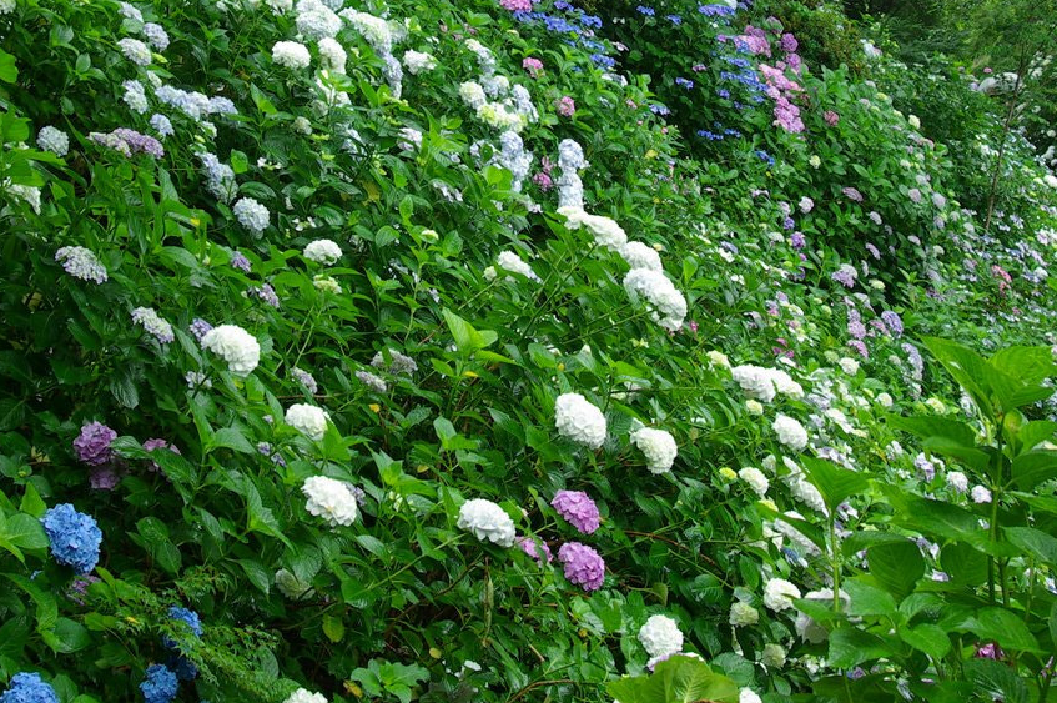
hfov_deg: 29.7
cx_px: 494
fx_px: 1995
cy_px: 91
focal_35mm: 68
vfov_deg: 19.7
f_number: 5.6
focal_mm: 24
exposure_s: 1/15
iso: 100
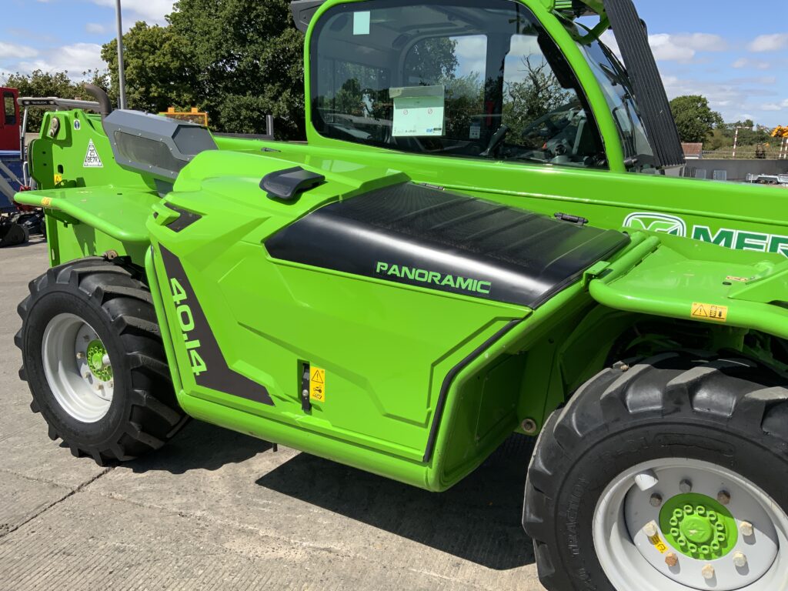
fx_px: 660
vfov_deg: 48.2
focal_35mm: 29
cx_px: 394
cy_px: 296
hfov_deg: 61.7
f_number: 1.8
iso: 16
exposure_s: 1/1848
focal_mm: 3
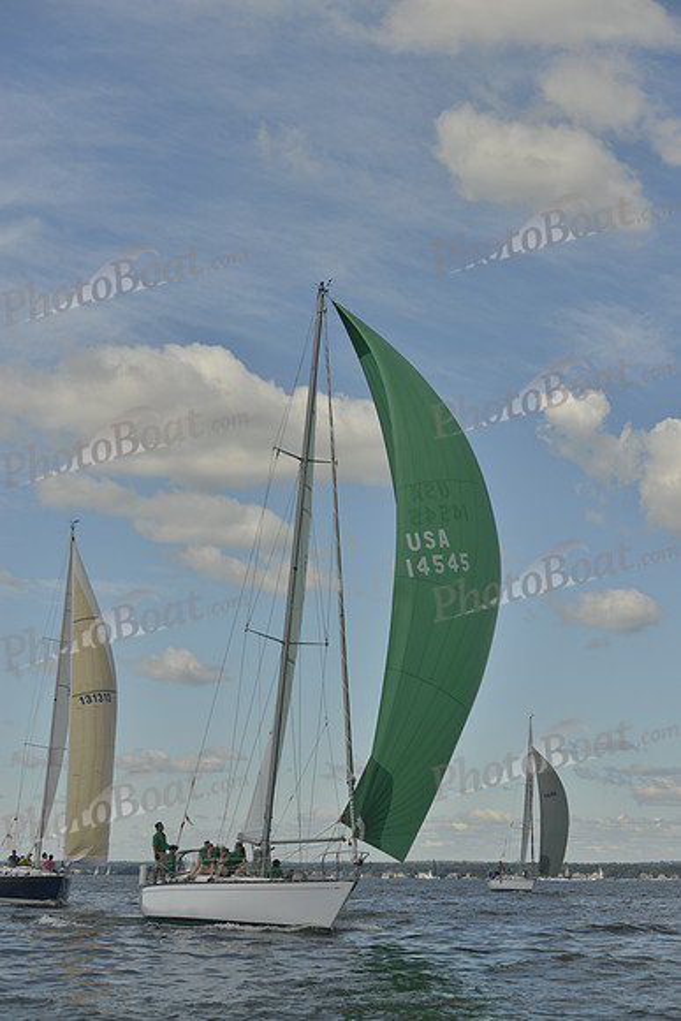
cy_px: 510
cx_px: 340
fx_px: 1985
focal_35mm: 70
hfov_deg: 19.5
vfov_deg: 28.8
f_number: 6.3
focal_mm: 70
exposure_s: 1/800
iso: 200
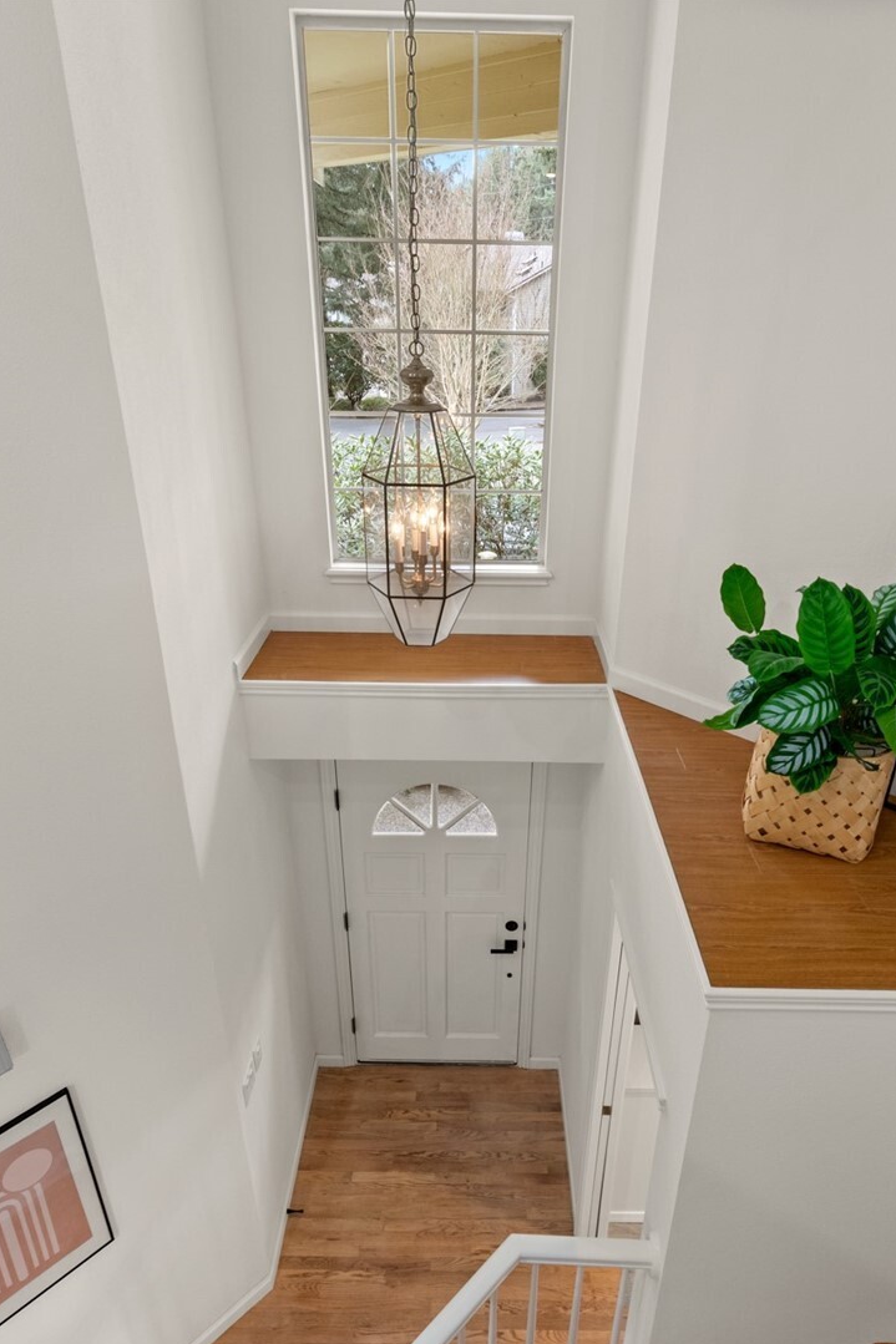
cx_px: 485
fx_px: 822
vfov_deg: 78.6
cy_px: 699
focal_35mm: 22
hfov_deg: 57.1
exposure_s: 1/25
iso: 320
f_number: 7.1
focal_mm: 14
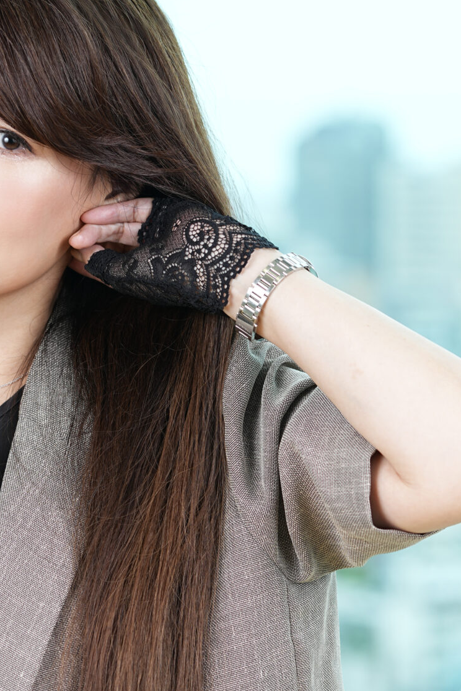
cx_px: 179
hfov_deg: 7.0
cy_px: 536
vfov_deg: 10.5
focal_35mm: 195
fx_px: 3745
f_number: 3.2
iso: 100
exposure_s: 1/200
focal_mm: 85
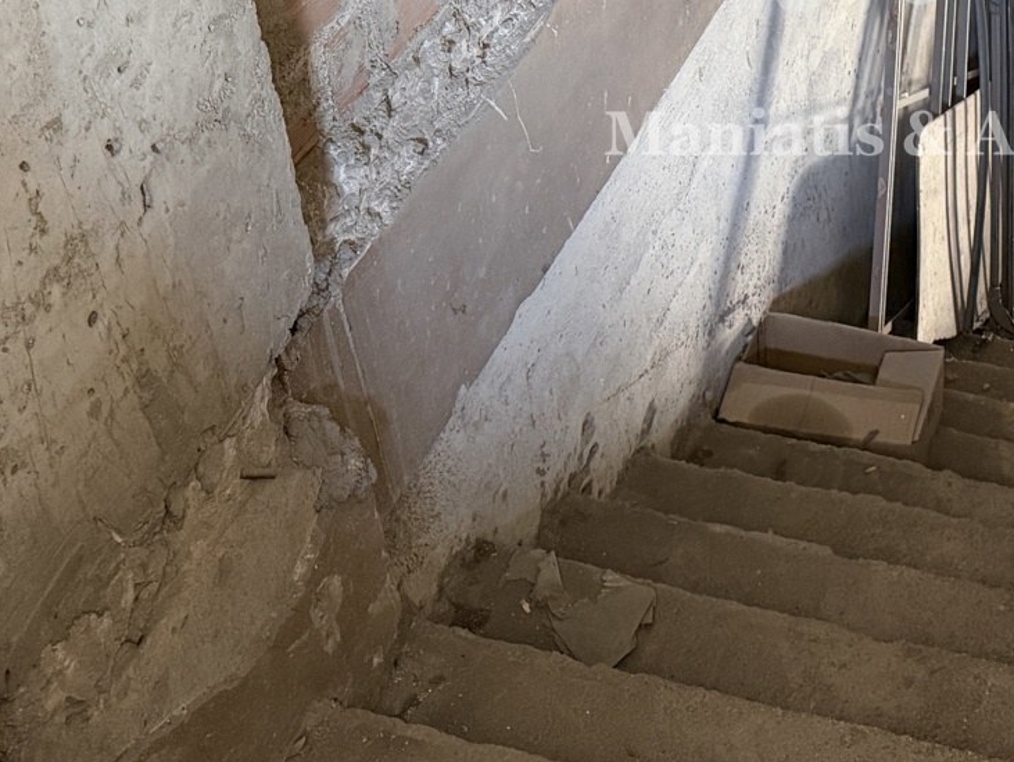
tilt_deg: -30.3
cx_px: 950
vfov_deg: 21.5
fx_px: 1846
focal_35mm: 63
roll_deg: +1.4
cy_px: -167
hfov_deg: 29.2
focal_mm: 6.76
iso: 640
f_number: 1.78
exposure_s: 1/60
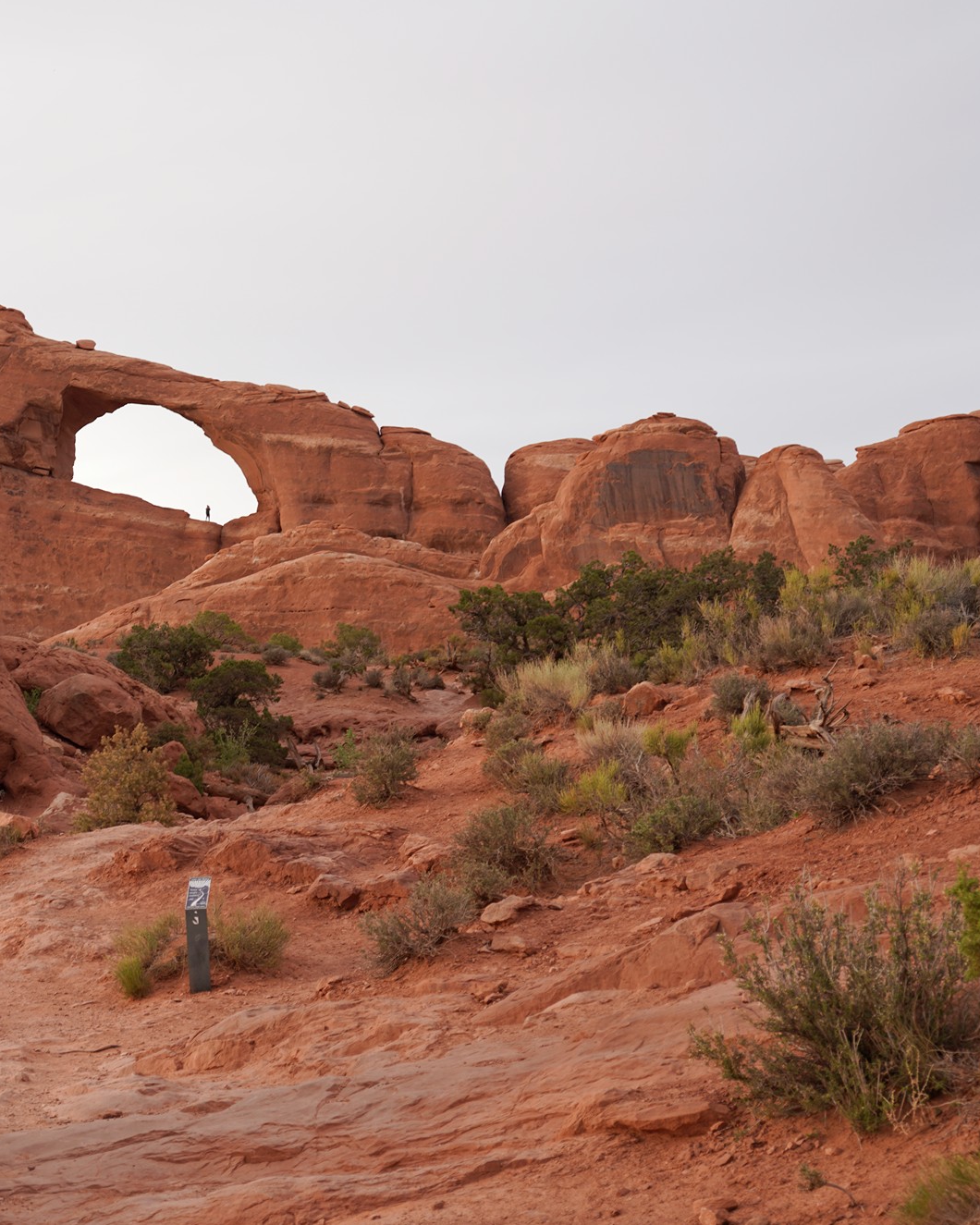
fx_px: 3082
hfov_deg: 17.7
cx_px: 66
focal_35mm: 85
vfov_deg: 22.5
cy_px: 611
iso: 100
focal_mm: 60
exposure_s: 1/100
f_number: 5.6
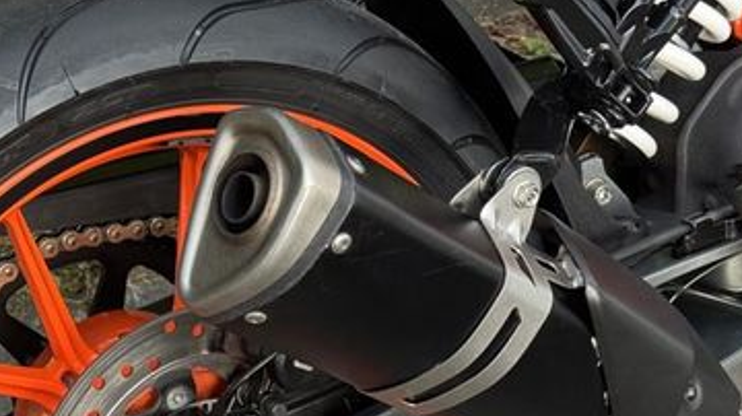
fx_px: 1829
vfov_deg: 12.8
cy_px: 449
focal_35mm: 93
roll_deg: -9.0
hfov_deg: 22.9
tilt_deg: -40.3
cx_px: 274
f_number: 1.78
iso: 64
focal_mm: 6.76
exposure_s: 1/185
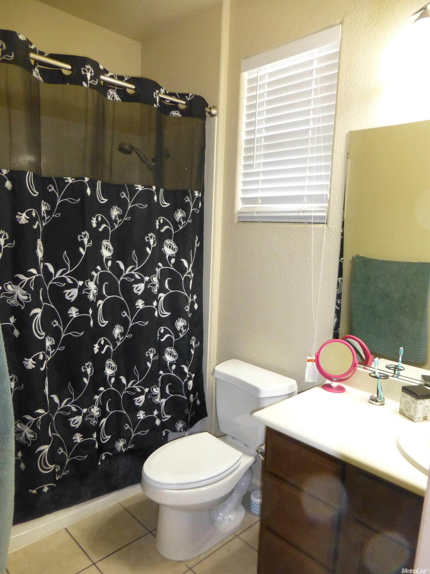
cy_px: 287
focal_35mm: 24
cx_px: 215
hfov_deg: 56.8
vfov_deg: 71.6
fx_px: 398
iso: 800
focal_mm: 4.3
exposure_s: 1/60
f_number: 3.3
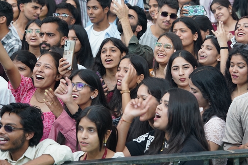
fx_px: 916
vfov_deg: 10.3
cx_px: 163
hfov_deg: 15.4
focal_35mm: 133
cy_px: 70
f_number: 4
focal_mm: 72
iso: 1000
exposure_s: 1/125
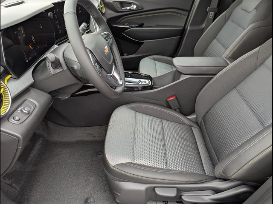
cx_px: 136
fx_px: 189
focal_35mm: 24
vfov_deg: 56.8
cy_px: 102
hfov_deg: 71.6
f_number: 1.68
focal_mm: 6.9
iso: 119
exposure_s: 1/208
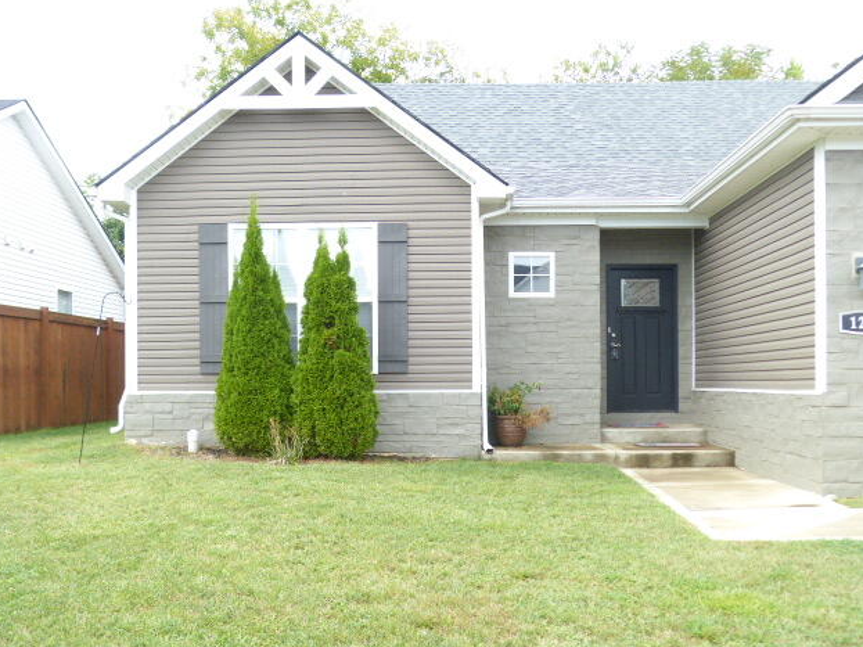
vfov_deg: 37.7
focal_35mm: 38
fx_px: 947
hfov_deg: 49.0
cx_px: 436
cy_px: 327
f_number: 3.1
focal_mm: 6.5
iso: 200
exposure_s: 1/400
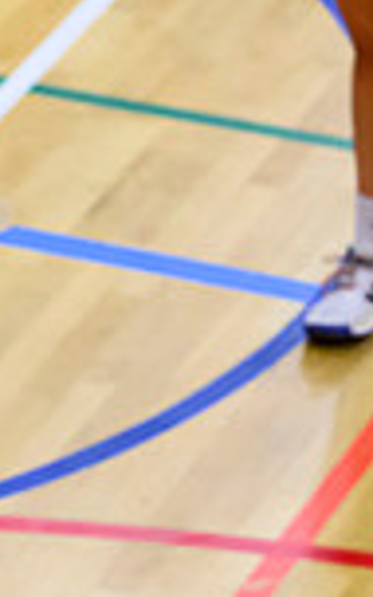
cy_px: 315
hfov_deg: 3.2
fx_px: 6587
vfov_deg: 5.2
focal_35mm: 405
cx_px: -822
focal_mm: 87
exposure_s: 1/800
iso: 5000
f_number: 3.5
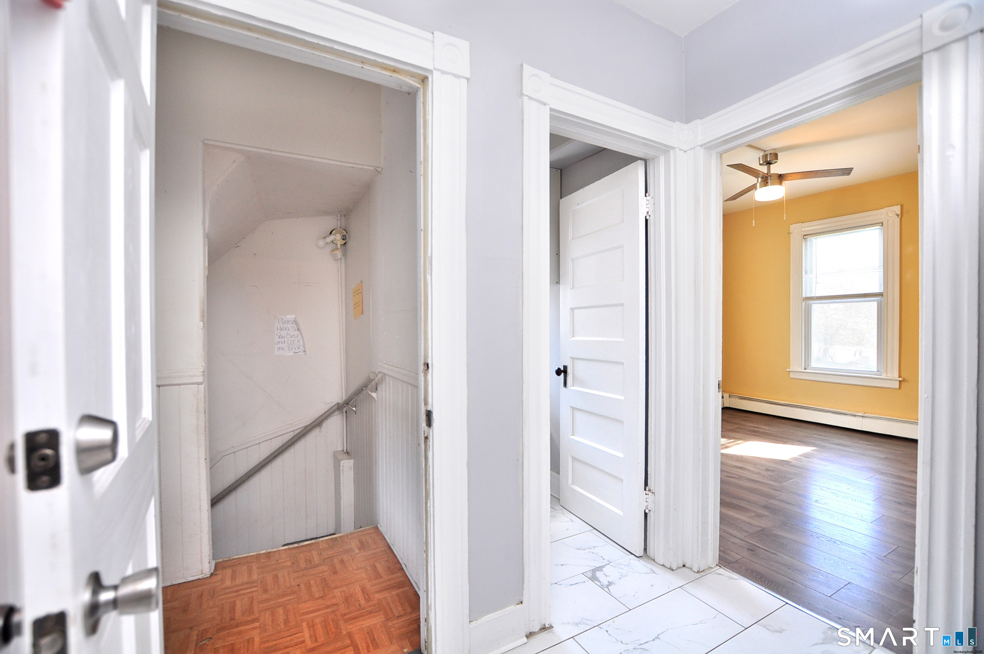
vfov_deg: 77.2
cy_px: 327
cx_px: 492
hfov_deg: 100.5
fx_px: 409
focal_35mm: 15
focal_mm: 10
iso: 250
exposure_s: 1/50
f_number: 4
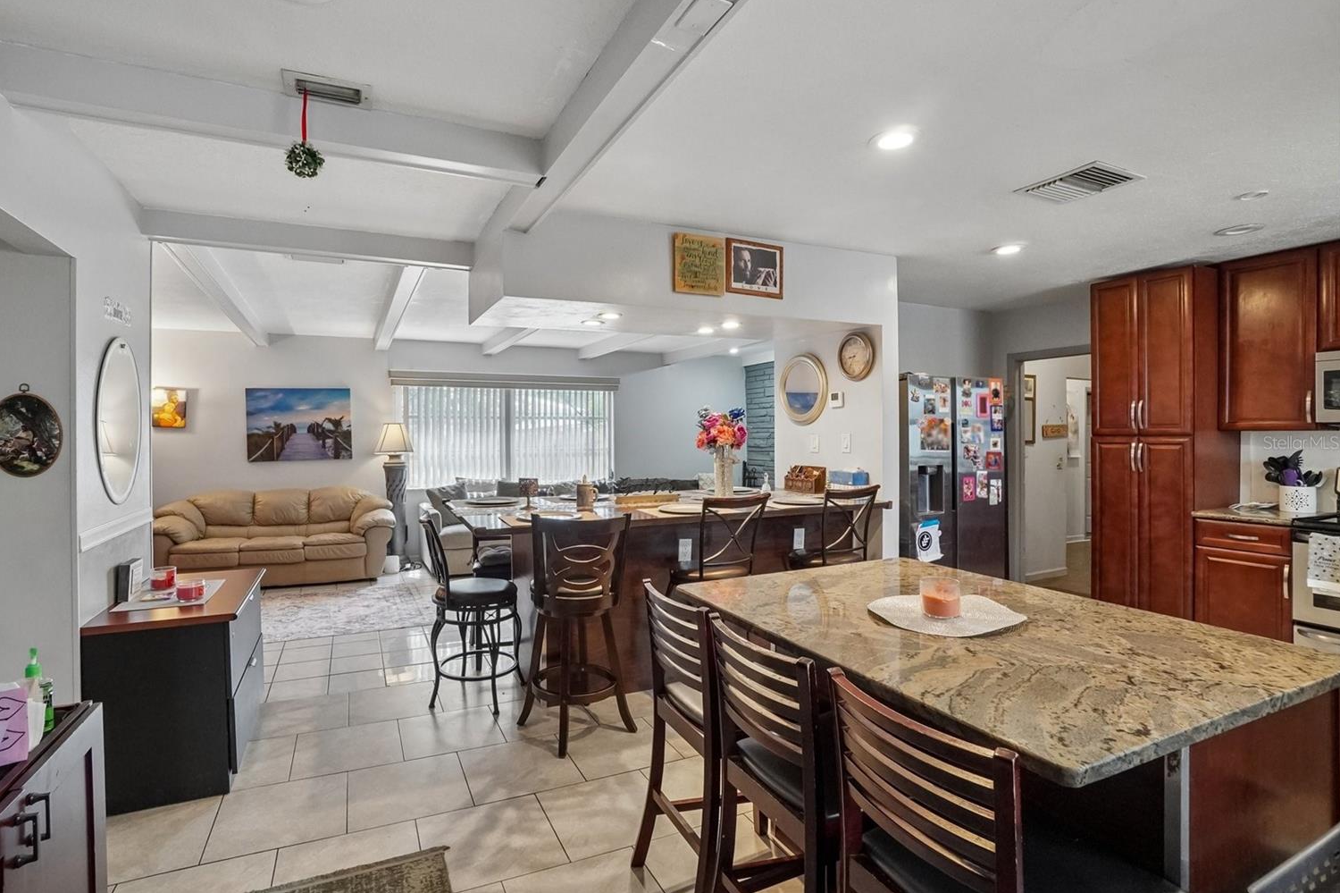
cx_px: 628
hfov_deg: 96.6
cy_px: 442
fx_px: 595
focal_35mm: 16
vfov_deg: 73.7
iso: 1000
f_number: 8
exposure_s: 1/30
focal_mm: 10
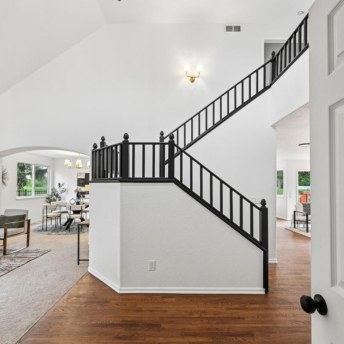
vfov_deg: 80.7
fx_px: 202
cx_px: 172
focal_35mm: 18
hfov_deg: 80.7
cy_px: 176
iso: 400
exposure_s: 1/13
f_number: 10
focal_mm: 14
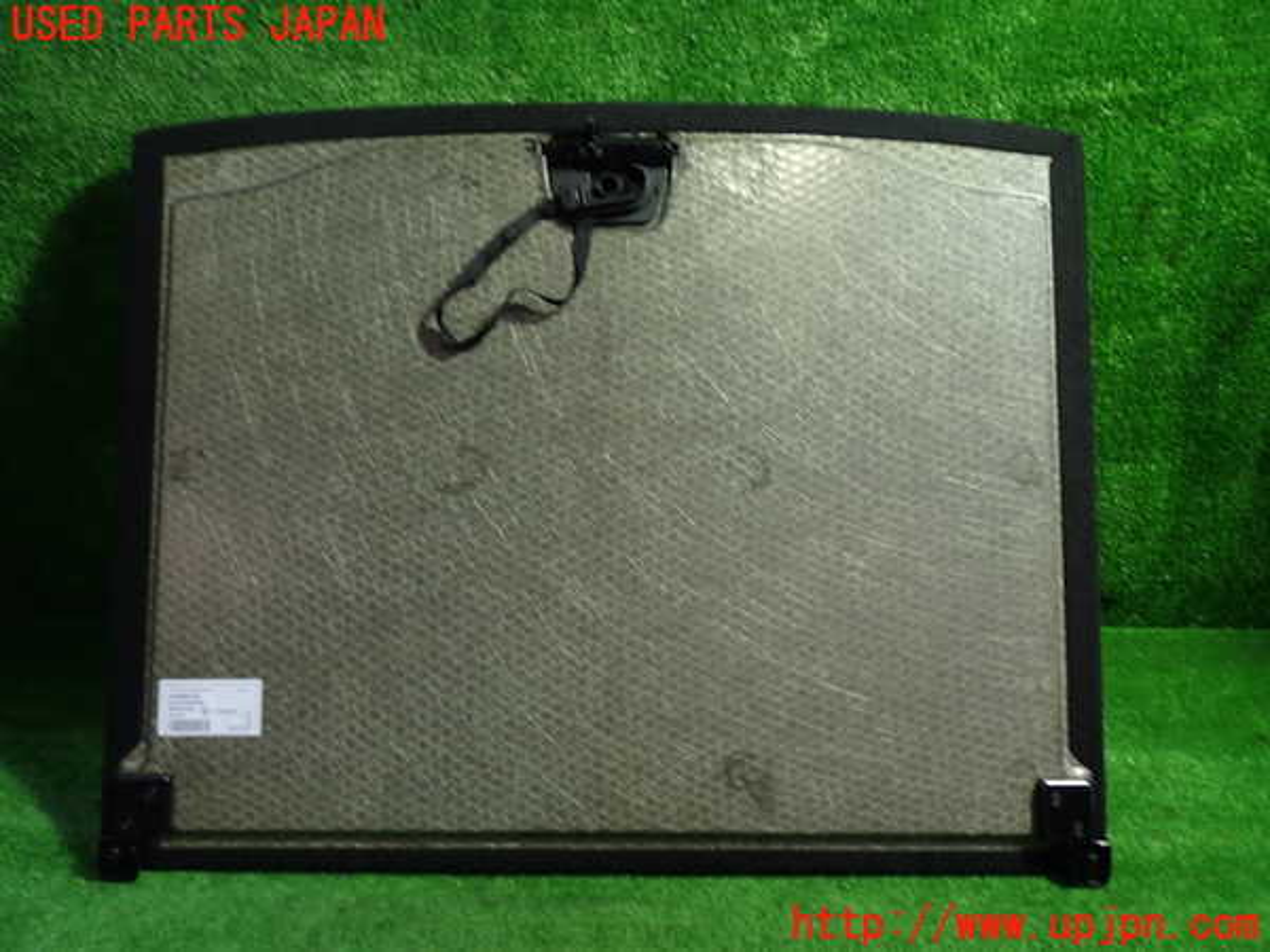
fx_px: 1101
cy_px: 476
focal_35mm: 30
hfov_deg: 60.0
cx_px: 635
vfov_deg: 46.8
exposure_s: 1/30
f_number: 2.3
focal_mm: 5.4
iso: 200
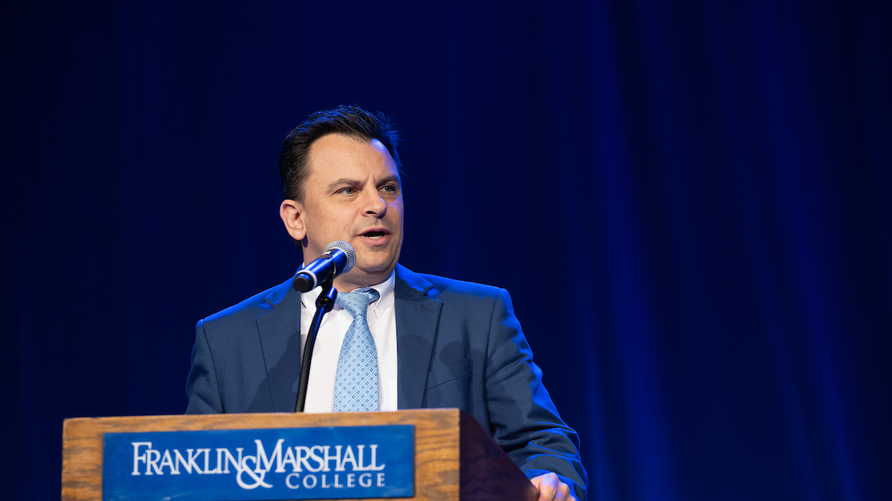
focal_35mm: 210
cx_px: 446
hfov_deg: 10.3
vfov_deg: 5.8
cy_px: 288
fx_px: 4966
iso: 800
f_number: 4
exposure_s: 1/200
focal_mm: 200
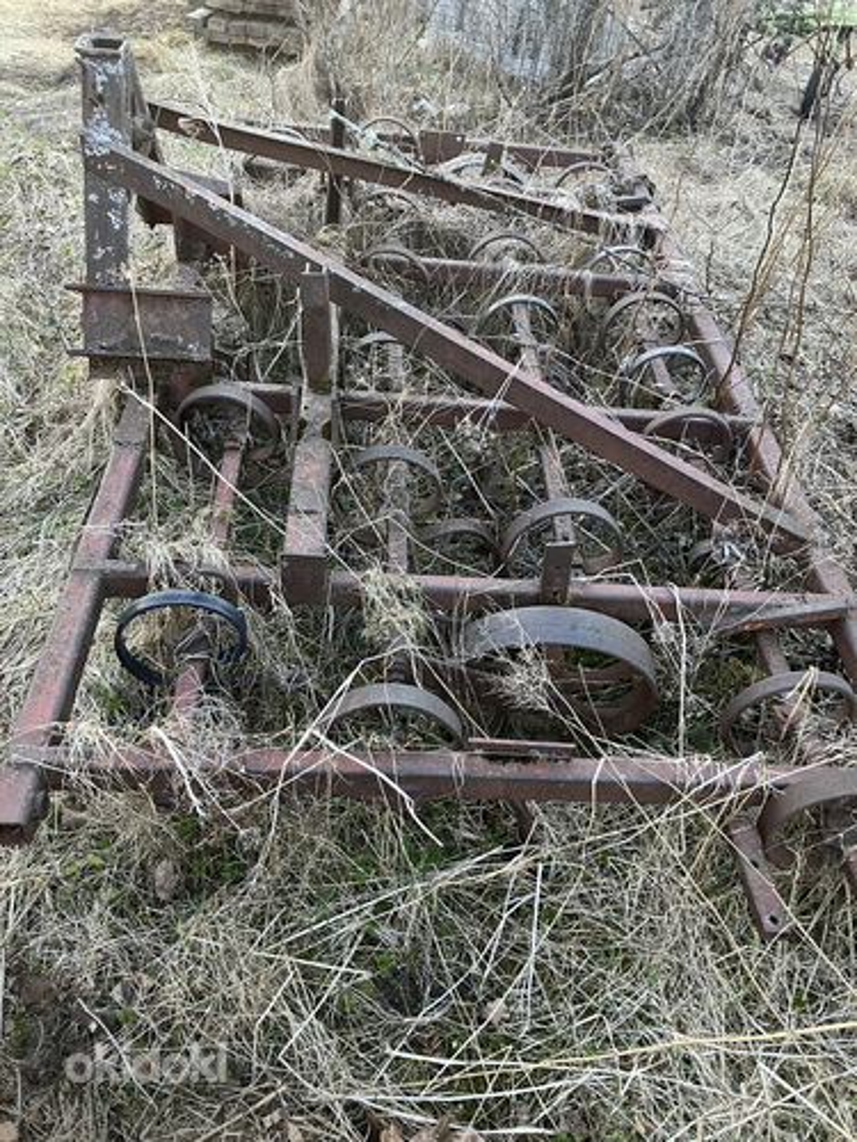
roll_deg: -12.3
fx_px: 924
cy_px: 571
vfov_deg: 63.4
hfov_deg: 49.7
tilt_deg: -38.6
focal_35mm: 28
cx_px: 428
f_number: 1.8
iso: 100
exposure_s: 1/60
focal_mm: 3.99
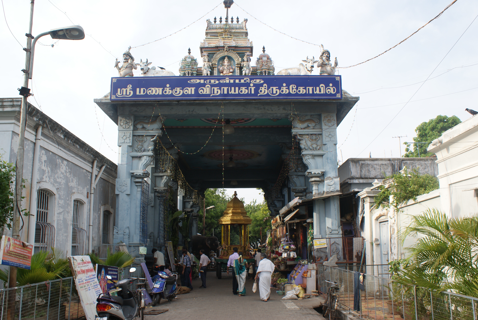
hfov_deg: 61.9
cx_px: 239
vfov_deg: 43.7
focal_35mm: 30
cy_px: 160
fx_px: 399
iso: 100
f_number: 9
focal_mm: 20
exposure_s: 1/80
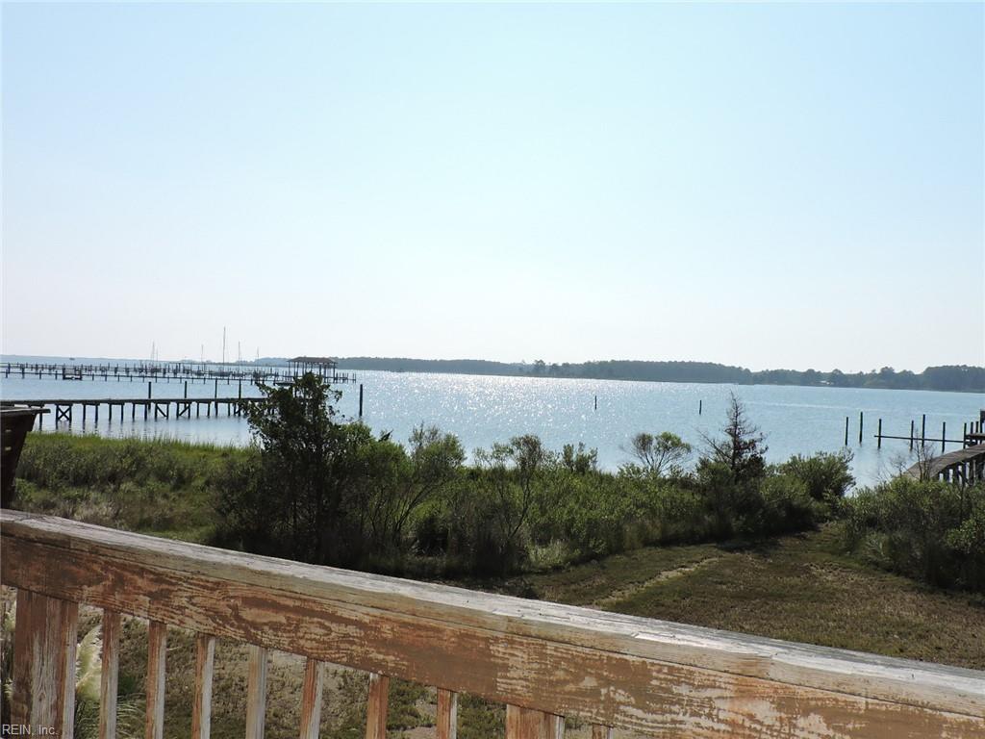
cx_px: 492
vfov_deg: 42.9
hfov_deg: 55.4
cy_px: 370
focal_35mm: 33
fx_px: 939
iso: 180
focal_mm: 5.9
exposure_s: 1/2500
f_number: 4
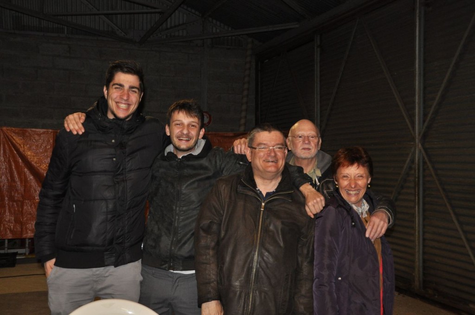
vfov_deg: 29.8
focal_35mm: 45
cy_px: 158
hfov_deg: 43.7
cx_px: 238
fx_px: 593
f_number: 4.2
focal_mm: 30
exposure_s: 1/60
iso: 800
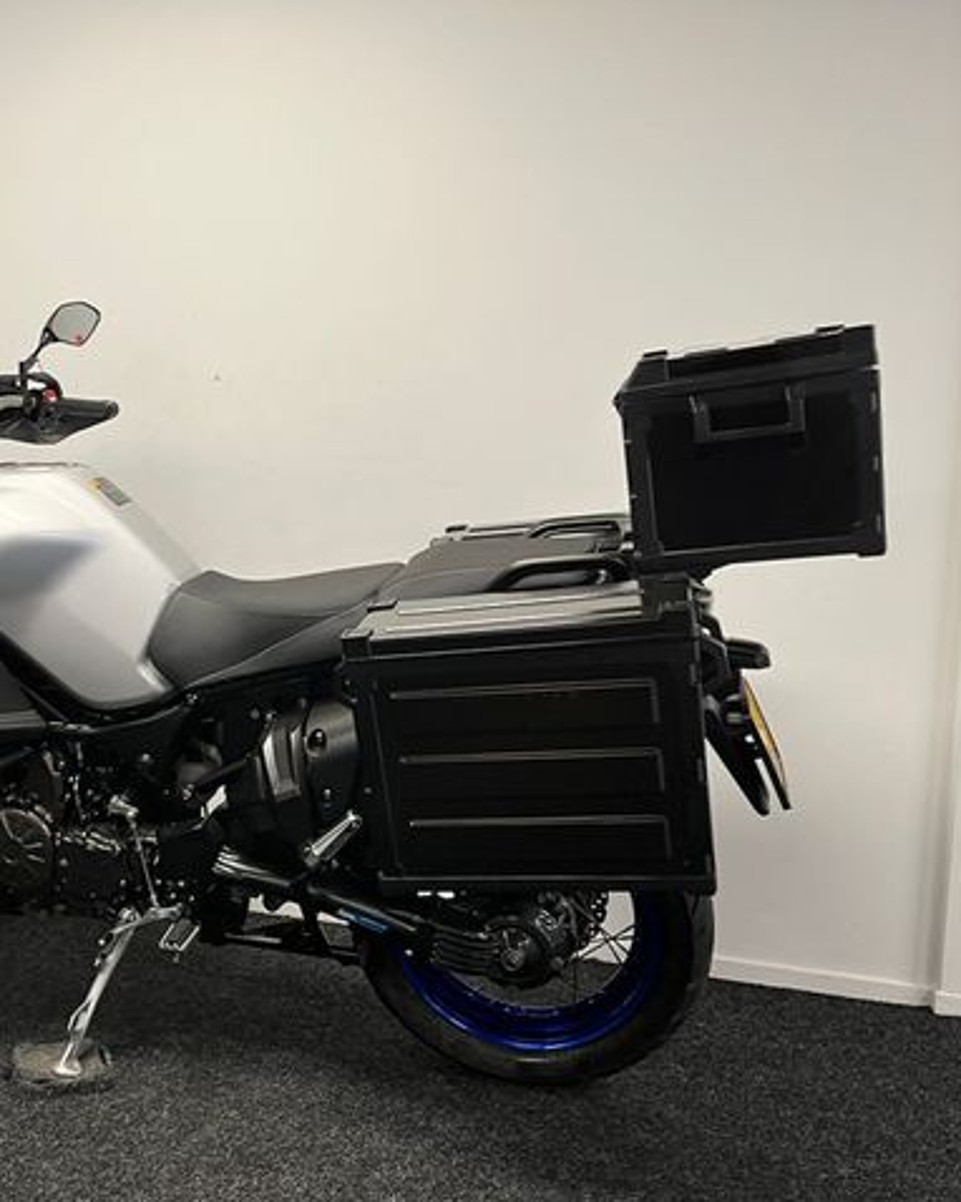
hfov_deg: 42.4
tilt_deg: -4.6
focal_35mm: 34
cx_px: 282
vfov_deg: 52.9
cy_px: 601
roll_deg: -1.1
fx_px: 1210
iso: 80
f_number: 1.6
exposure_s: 1/50
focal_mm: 5.1
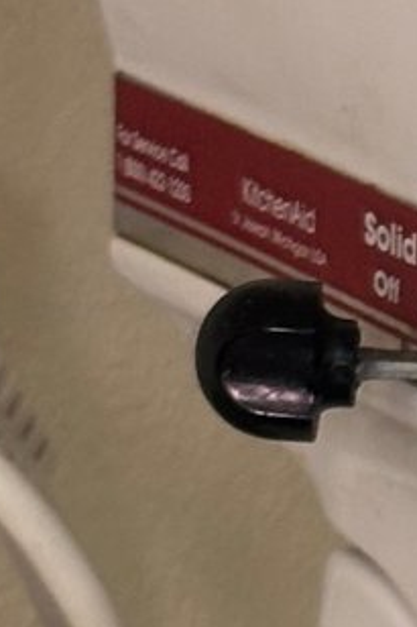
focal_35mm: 351
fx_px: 6105
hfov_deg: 3.8
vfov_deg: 5.7
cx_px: 1076
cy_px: 1299
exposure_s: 1/60
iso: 80
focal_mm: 5.96
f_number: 1.6
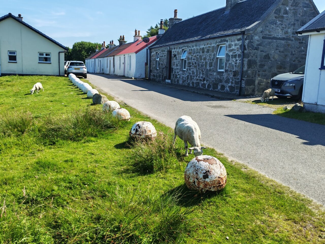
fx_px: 329
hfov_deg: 52.6
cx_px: 162
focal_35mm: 35
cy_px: 122
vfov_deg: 40.7
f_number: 1.9
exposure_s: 1/540
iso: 50
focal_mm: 6.12
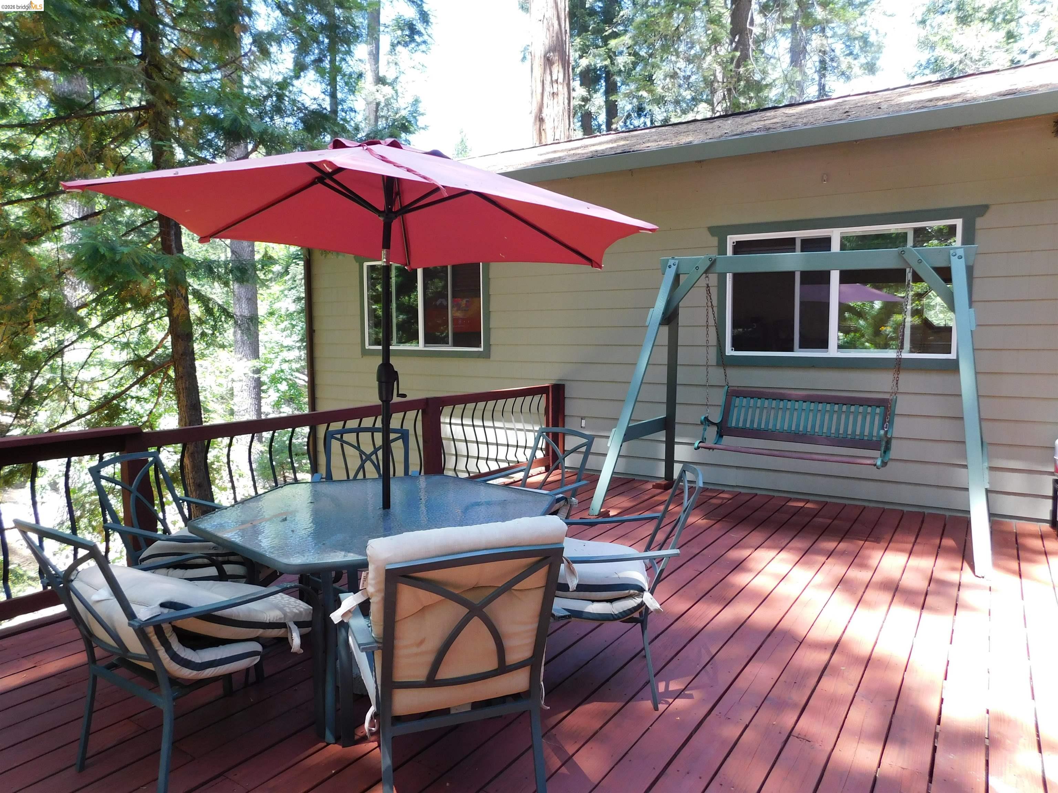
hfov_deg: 71.6
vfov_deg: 56.8
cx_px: 529
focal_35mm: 24
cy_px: 396
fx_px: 734
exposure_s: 1/80
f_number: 3
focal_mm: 4.1
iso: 125
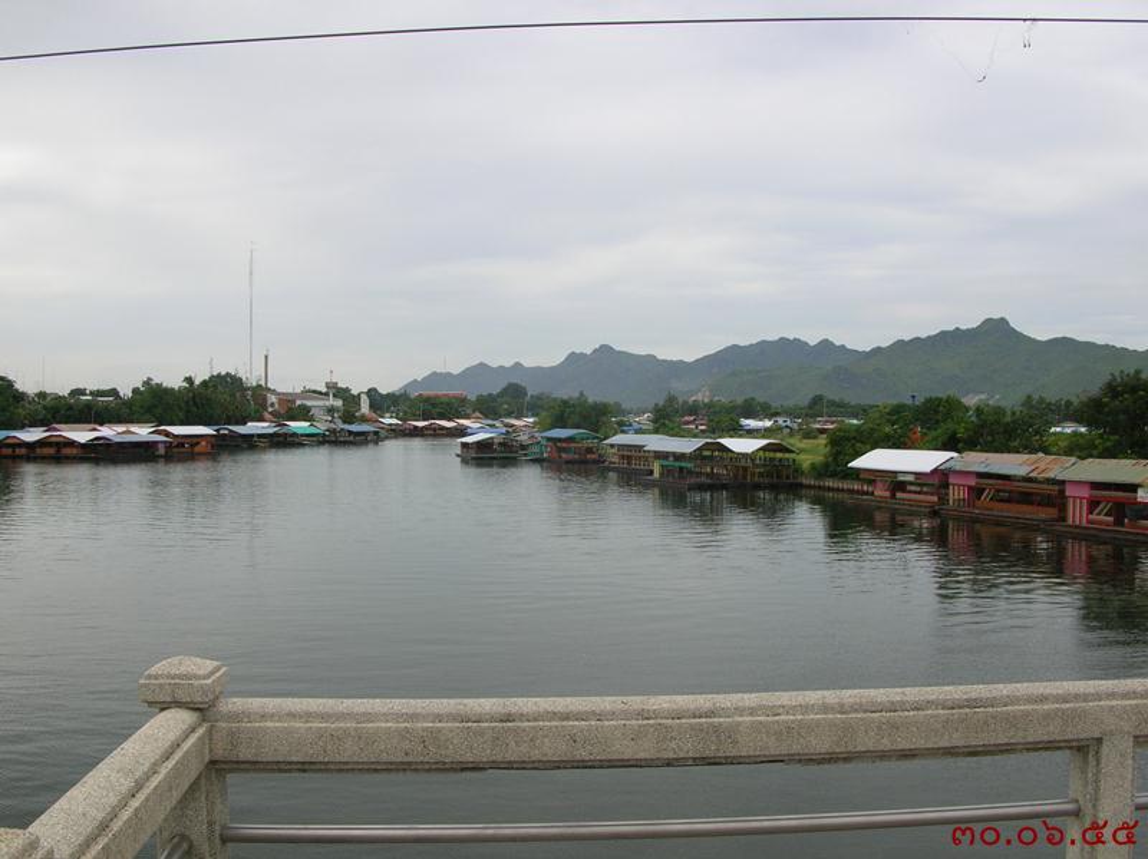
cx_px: 574
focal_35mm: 35
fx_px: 1160
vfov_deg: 40.7
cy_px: 430
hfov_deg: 52.7
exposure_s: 1/195
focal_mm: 5.8
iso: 50
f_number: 5.6
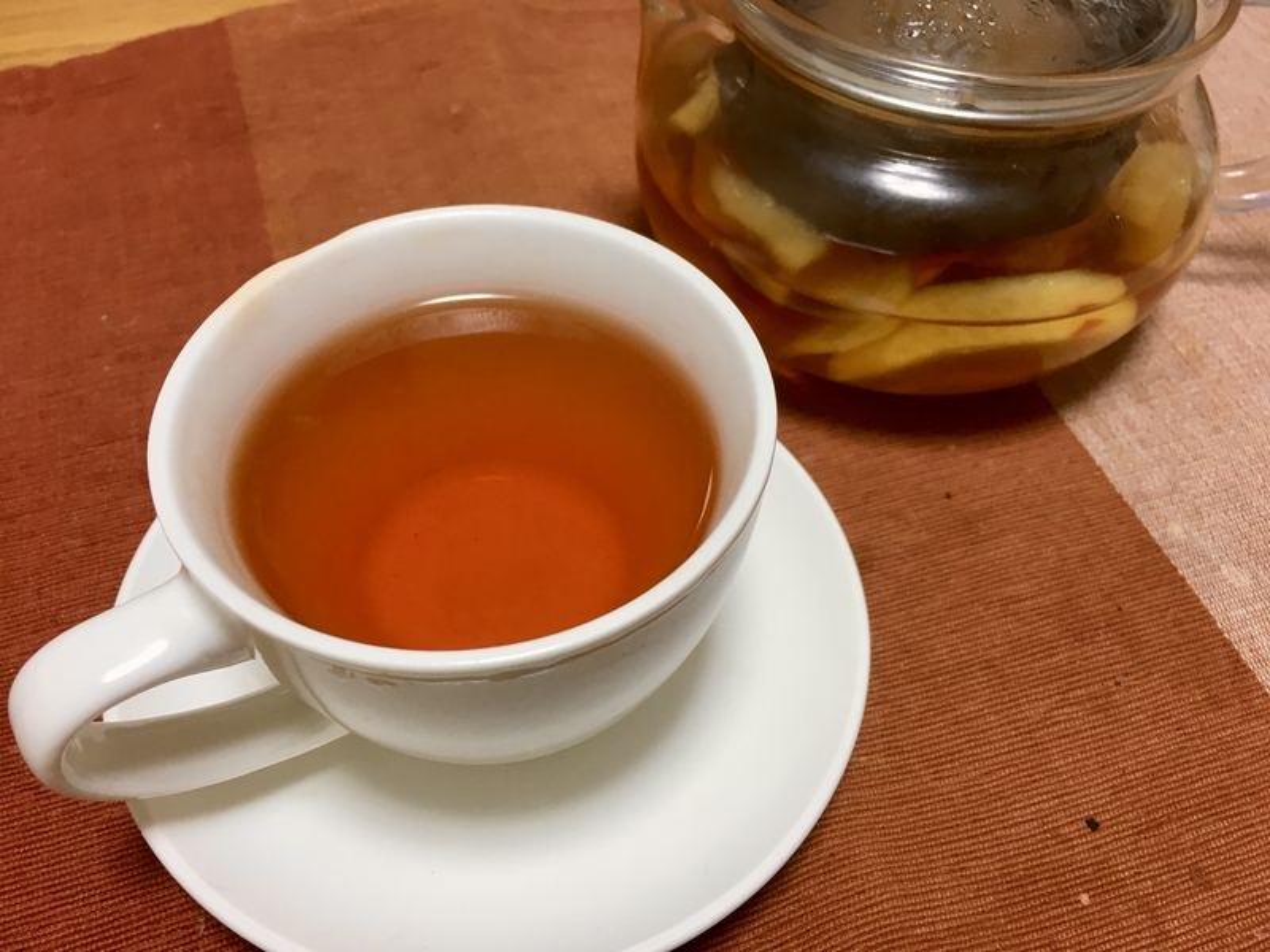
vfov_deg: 48.2
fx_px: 1064
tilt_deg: -51.2
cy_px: 476
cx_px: 635
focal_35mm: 29
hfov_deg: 61.7
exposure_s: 1/30
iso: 64
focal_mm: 4.15
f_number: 2.2
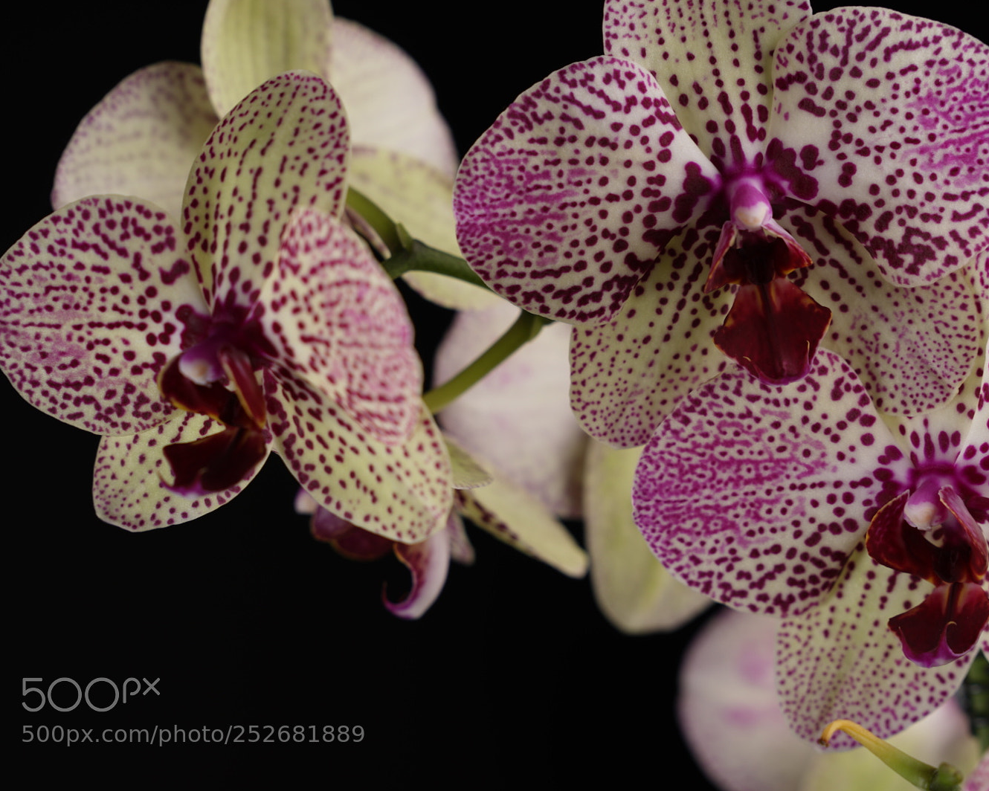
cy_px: 395
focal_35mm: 226
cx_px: 570
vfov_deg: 6.8
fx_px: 6615
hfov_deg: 8.5
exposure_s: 1/160
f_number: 6.3
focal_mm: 200
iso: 50
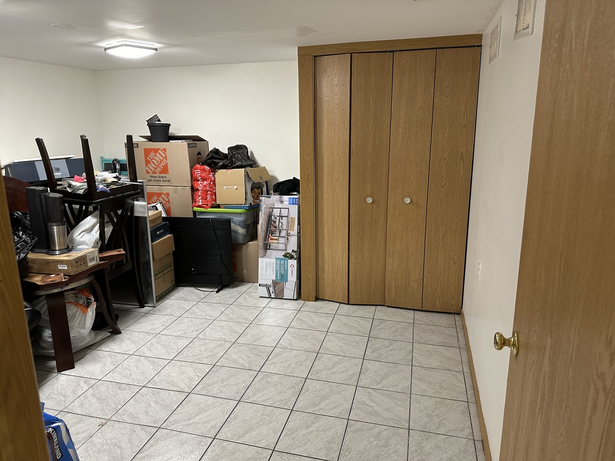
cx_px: 308
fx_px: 426
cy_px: 230
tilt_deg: -12.5
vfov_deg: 56.8
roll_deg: +1.0
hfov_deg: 71.6
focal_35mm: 24
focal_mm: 6.86
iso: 320
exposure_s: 1/60
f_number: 1.78
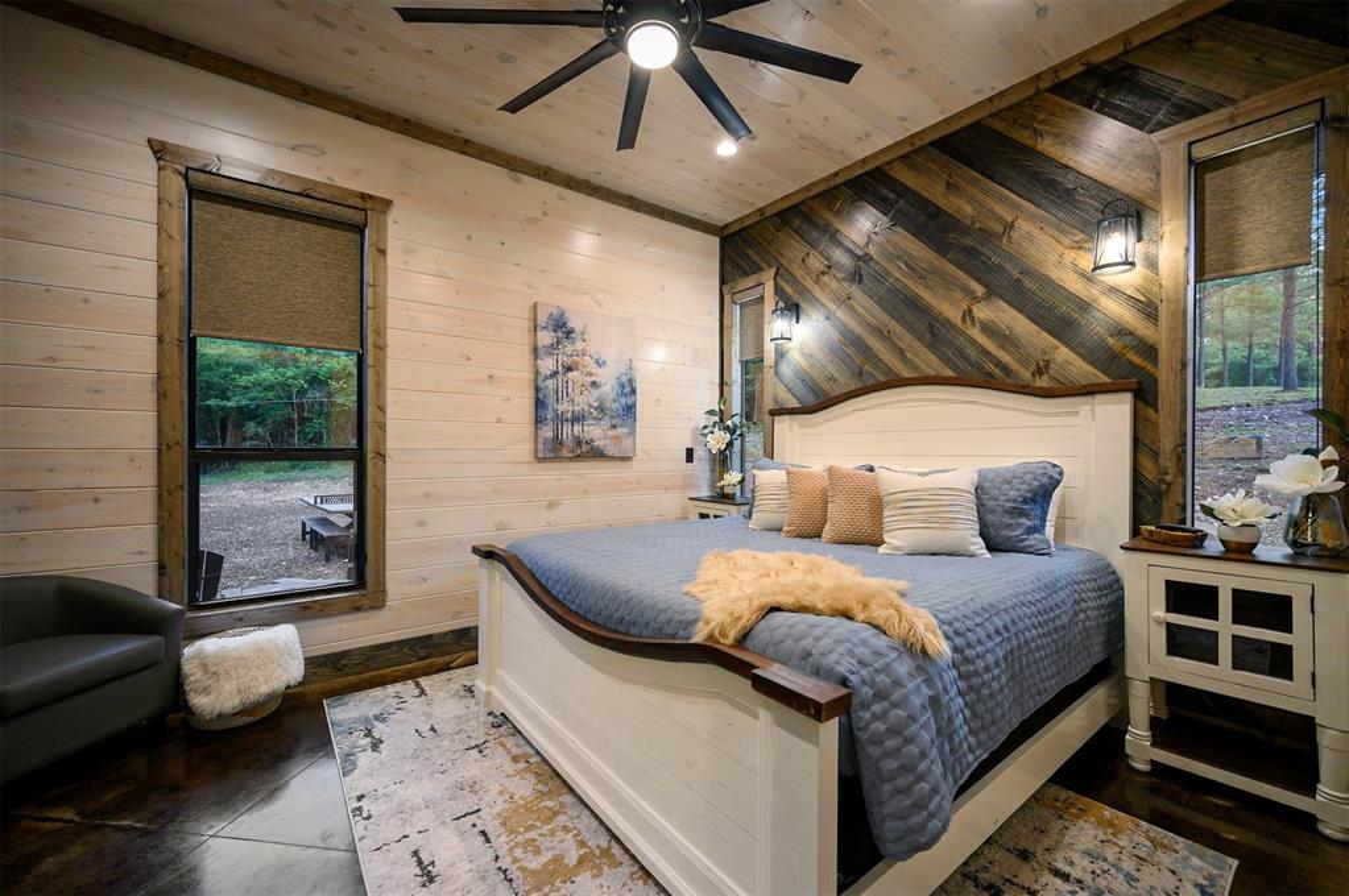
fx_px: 524
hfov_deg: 104.3
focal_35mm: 14
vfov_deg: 81.1
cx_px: 674
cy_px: 448
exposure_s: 1/50
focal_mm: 14
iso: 400
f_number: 4
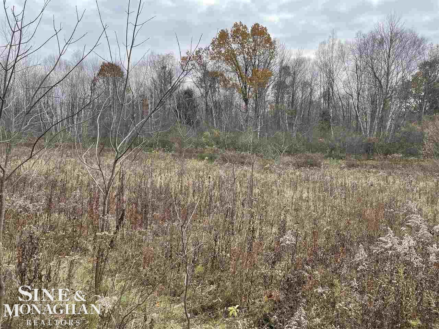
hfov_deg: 67.3
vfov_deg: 53.1
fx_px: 330
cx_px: 220
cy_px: 164
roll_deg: -0.8
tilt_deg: -4.2
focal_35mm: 26
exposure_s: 1/703
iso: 32
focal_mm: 4.2
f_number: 1.6
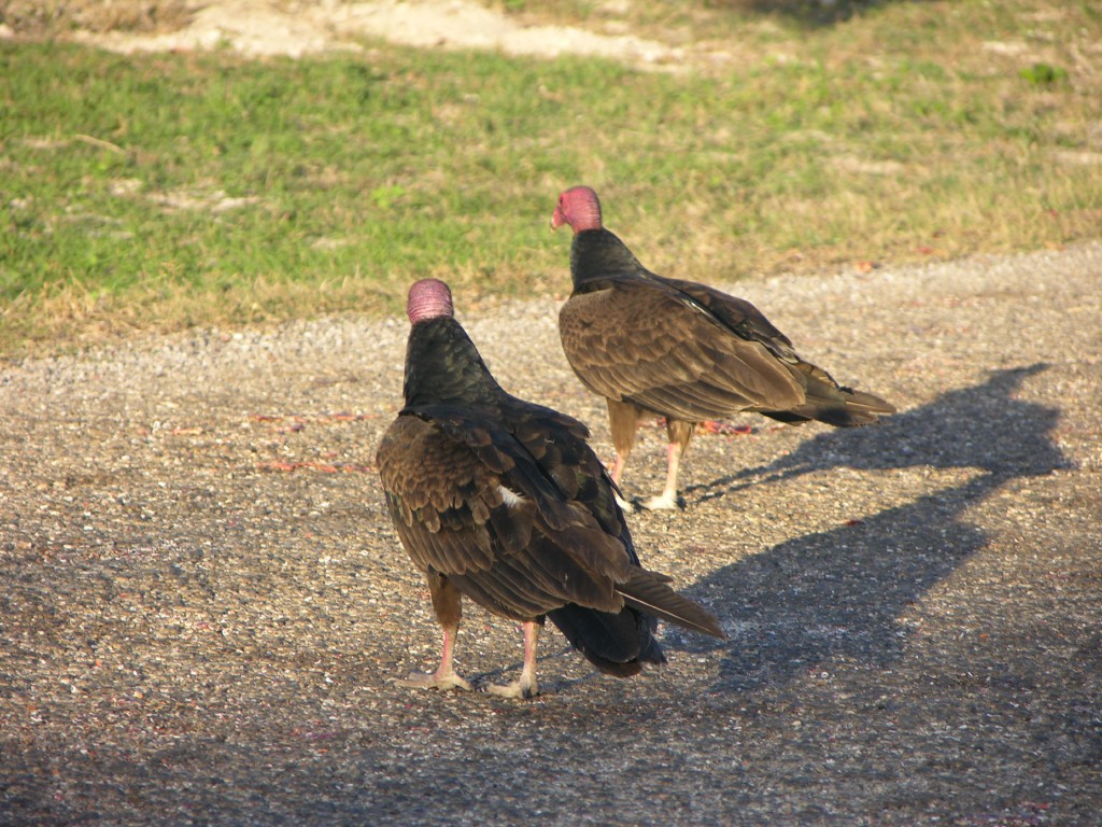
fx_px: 8914
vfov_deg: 5.3
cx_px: 551
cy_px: 414
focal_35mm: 280
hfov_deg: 7.1
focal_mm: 71.2
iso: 50
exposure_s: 1/135
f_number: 4.2
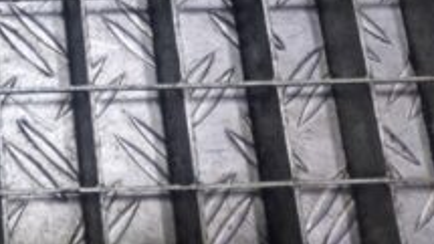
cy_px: -139
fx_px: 875
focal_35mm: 76
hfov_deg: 25.3
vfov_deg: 14.6
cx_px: -77
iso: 50
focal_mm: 5.23
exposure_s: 1/50
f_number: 1.8
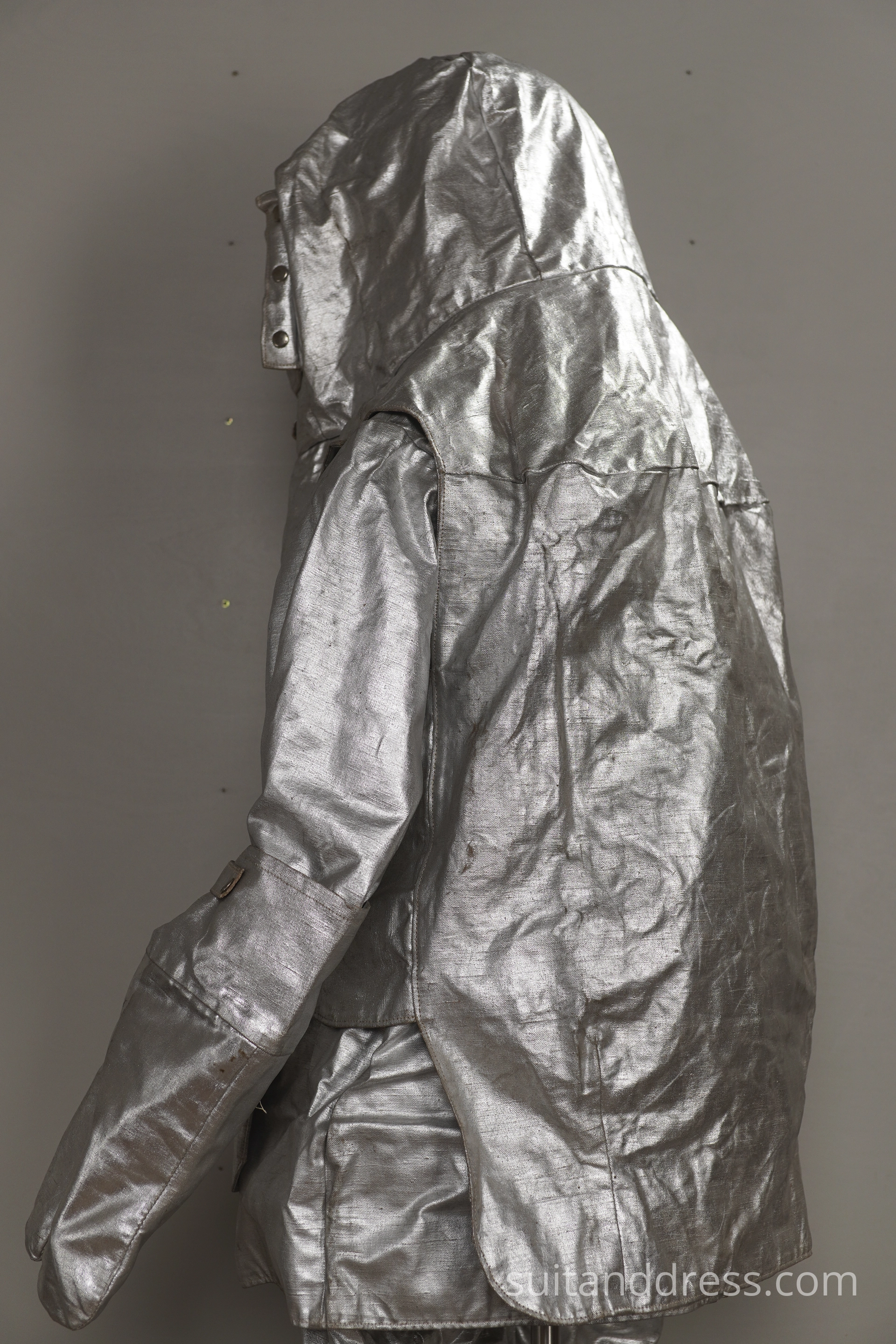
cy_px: 672
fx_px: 1792
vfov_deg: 41.1
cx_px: 448
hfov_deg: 28.1
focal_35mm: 48
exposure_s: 1/125
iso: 200
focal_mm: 32
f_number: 3.2
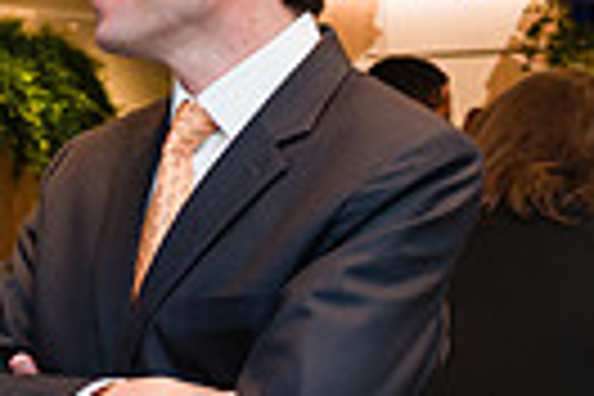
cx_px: -184
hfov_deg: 15.5
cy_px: 446
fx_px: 2079
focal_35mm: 126
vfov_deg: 10.7
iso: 400
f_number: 3.5
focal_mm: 28
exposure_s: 1/200
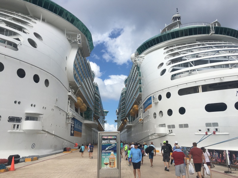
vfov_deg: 48.2
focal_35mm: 29
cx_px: 119
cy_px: 89
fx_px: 199
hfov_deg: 61.7
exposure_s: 1/2747
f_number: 2.2
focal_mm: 4.15
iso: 25
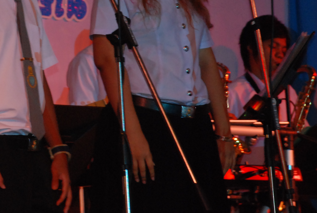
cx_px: 59
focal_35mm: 270
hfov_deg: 7.6
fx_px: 2382
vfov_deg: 5.1
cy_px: 48
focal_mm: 90
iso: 1000
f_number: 5.6
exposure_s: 1/60
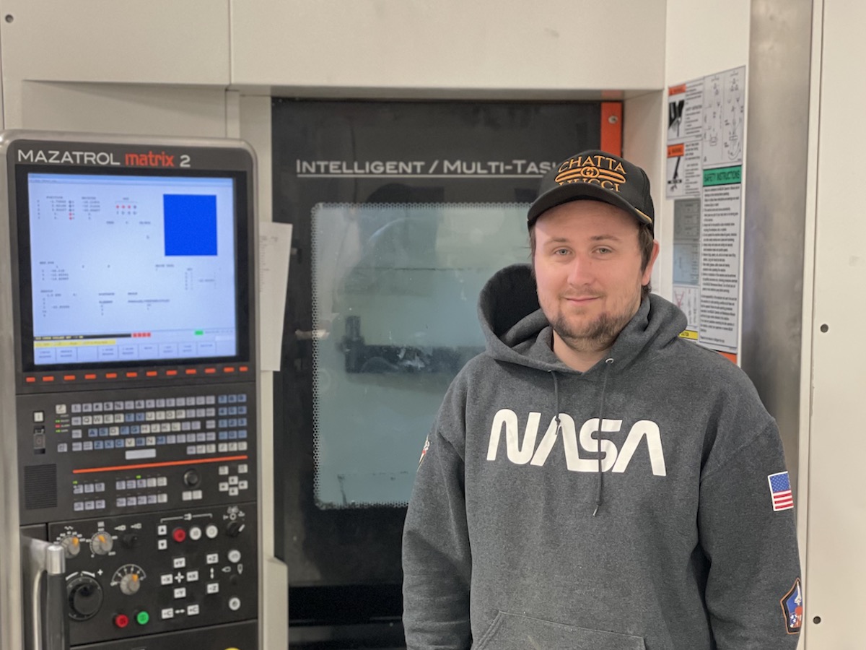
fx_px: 1301
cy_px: 325
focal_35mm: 52
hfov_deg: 36.8
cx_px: 433
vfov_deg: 28.0
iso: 250
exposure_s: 1/40
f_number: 2
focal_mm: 6
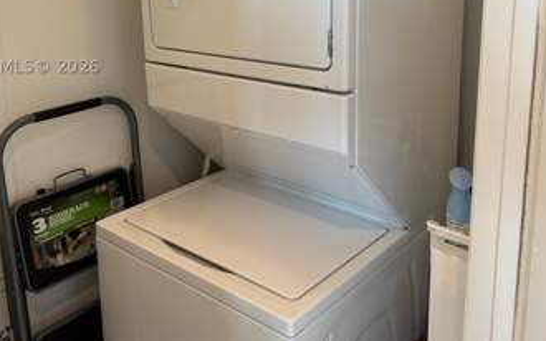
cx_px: 251
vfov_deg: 33.4
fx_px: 550
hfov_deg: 52.7
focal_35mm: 37
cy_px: 66
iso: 125
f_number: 1.78
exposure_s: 1/120
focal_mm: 6.76
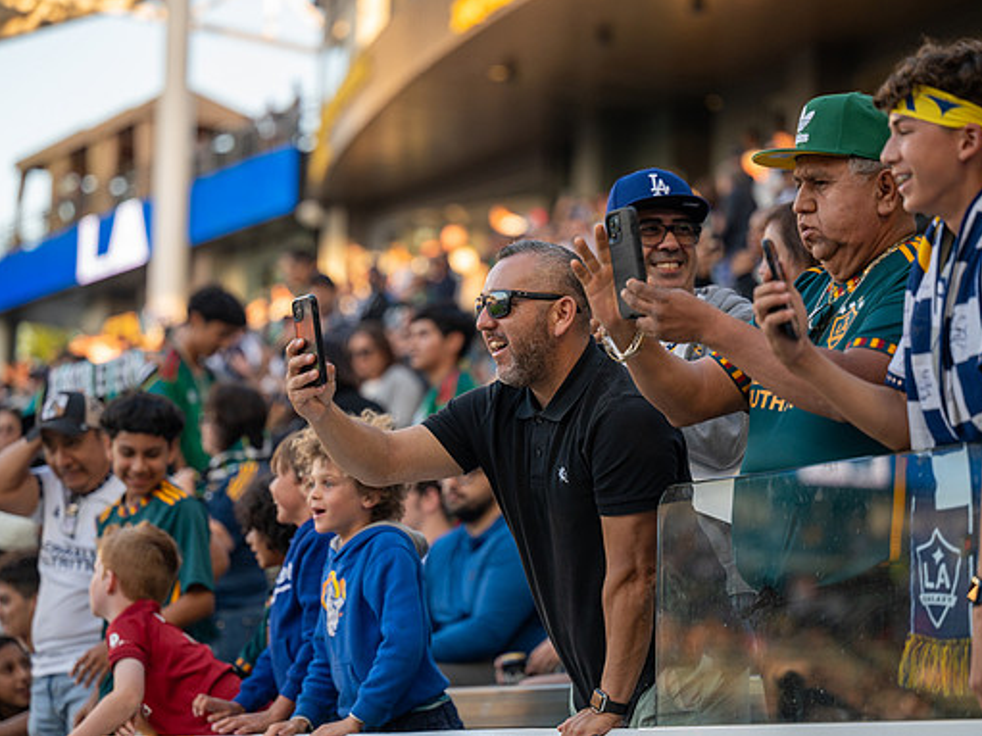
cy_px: 367
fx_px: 3403
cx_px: 507
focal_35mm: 120
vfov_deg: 12.3
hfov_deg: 16.4
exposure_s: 1/800
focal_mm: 110
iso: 450
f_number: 2.8
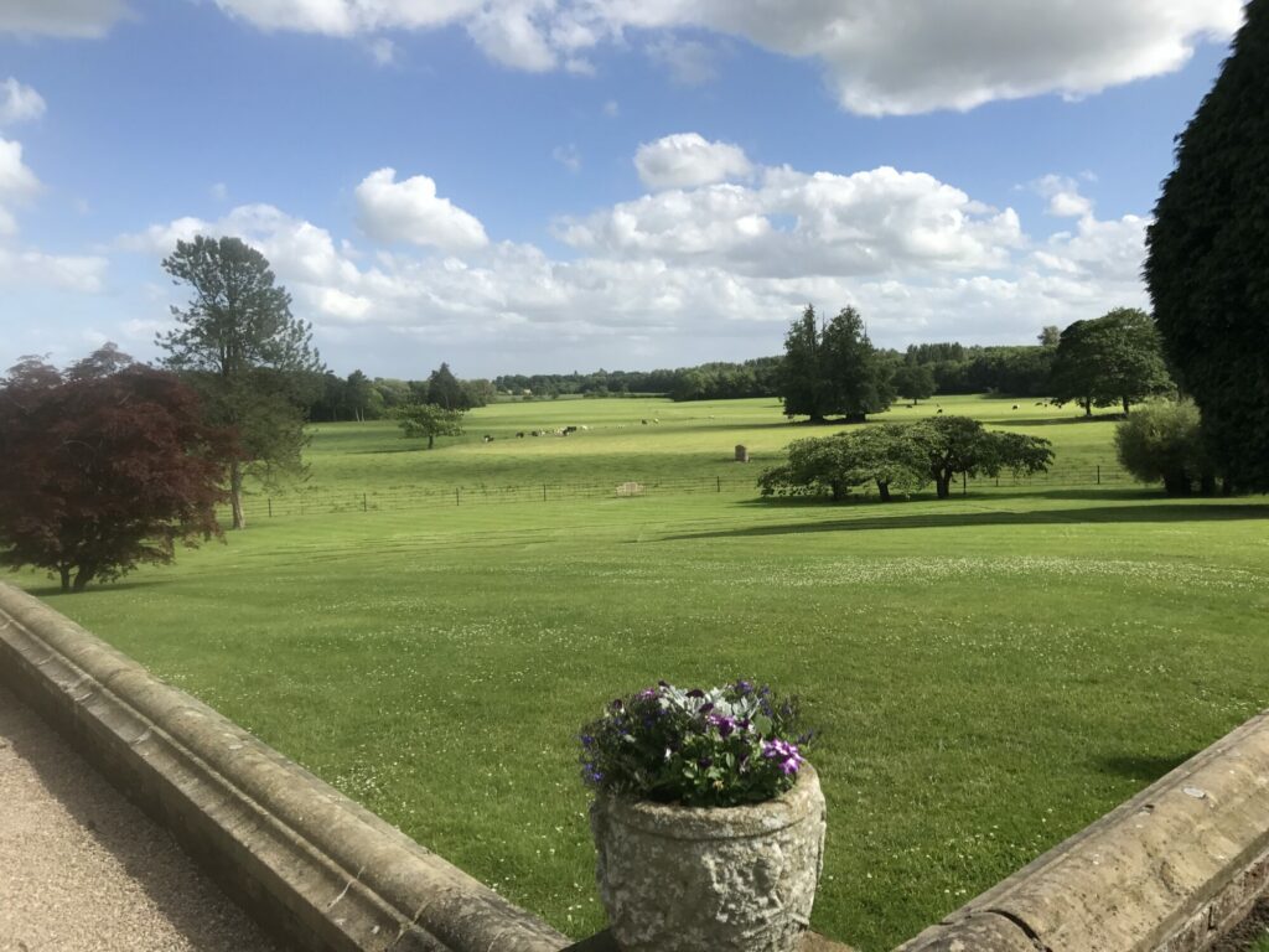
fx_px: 1026
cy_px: 476
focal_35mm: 28
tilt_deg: -4.2
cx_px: 634
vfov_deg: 49.7
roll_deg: +1.5
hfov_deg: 63.4
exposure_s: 1/2740
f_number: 1.8
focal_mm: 3.99
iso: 20
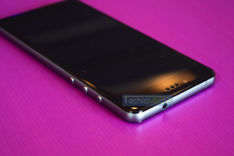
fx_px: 536
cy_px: 78
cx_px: 117
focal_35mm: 82
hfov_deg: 24.6
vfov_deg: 16.6
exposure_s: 1/15
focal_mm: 55
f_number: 6.3
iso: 1100
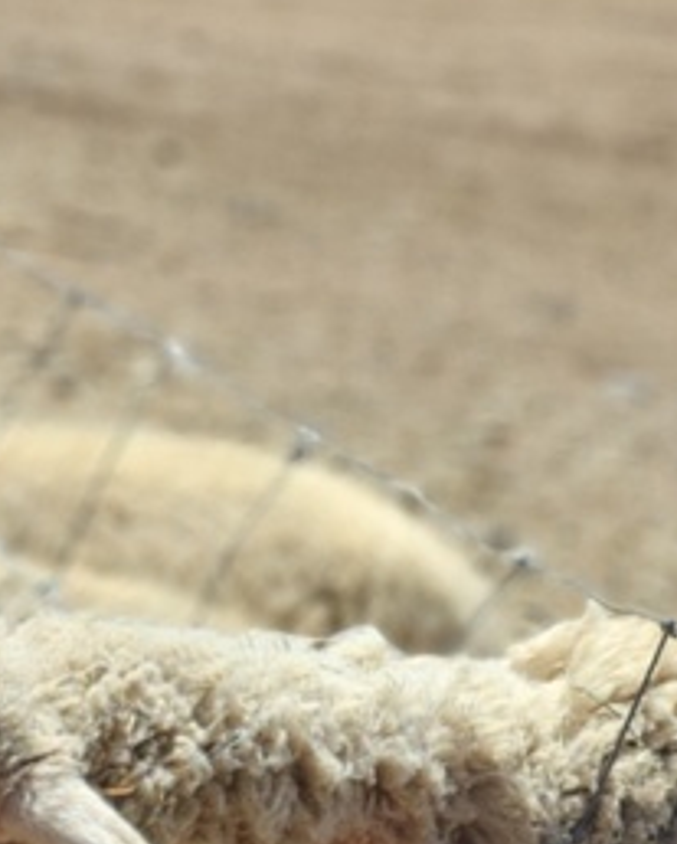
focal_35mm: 89
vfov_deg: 18.7
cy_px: 1299
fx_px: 2225
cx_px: -569
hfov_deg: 14.9
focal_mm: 5.54
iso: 25
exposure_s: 1/890
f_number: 1.8
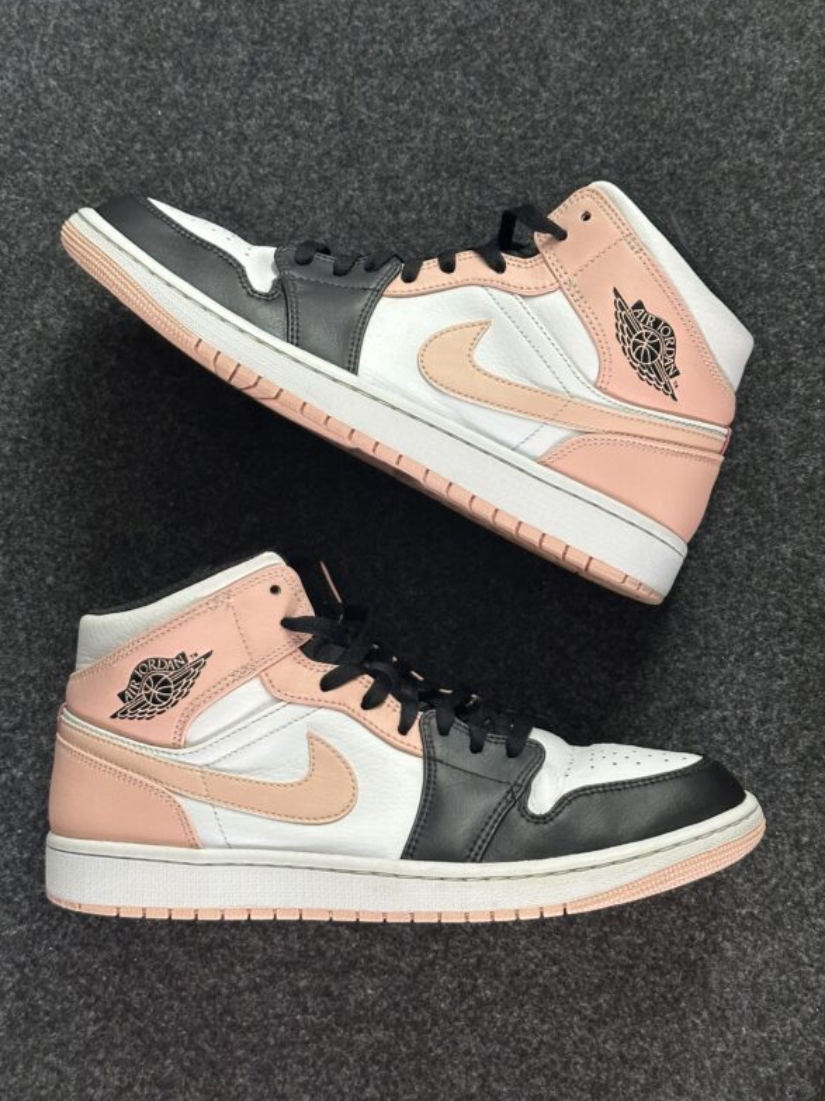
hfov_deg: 29.7
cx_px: 410
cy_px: 543
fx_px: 1558
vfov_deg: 38.9
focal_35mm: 49
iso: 250
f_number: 1.78
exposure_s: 1/60
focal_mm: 6.86
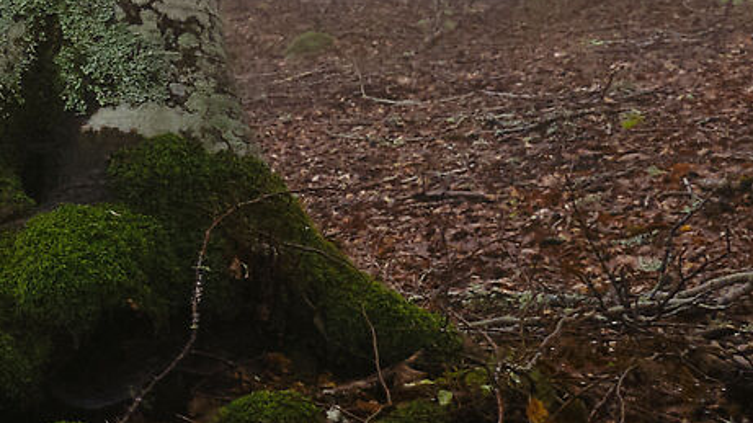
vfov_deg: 9.2
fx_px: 2615
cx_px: -1072
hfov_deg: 12.6
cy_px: -59
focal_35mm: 131
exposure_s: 1/9
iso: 800
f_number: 5.6
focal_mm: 16
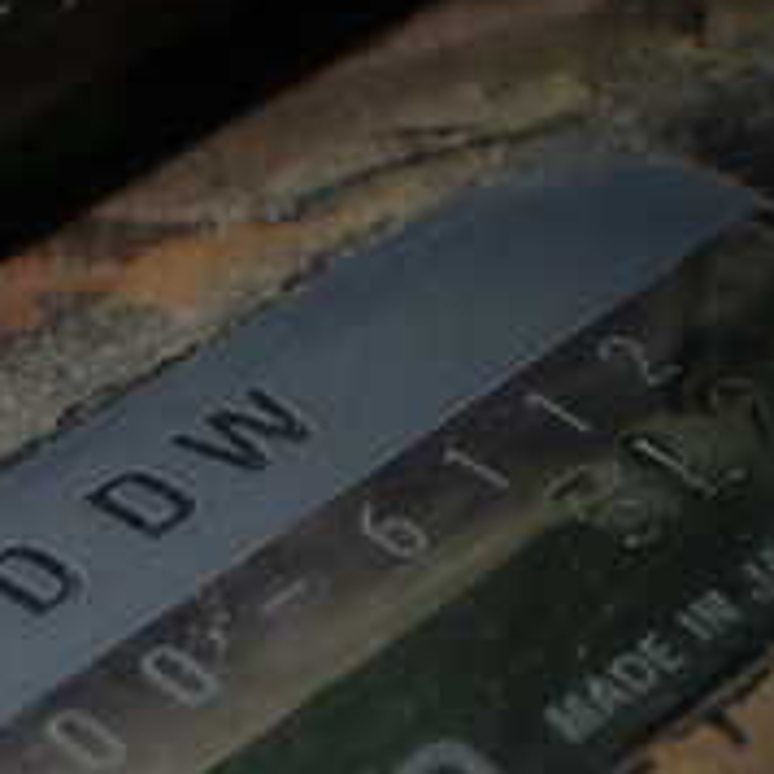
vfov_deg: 13.1
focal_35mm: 131
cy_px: 852
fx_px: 3314
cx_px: 39
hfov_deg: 13.2
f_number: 2.9
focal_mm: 7.84
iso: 200
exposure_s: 1/80
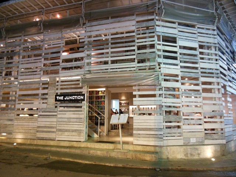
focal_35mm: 25
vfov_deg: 54.9
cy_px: 88
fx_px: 170
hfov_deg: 69.4
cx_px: 118
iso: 400
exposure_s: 1/3
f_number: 3.2
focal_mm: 4.5
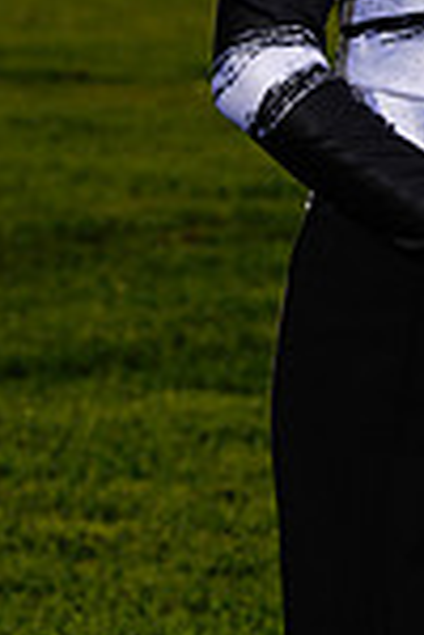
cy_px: -148
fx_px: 9151
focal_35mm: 518
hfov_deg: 2.7
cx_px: 522
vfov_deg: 4.0
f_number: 11
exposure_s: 1/500
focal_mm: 173
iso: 125
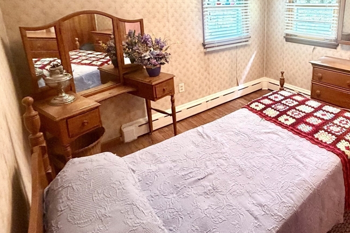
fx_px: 224
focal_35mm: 23
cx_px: 248
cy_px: 56
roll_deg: +0.5
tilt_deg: -13.2
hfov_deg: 72.5
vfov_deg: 52.4
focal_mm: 2.22
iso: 400
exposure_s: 1/60
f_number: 2.2
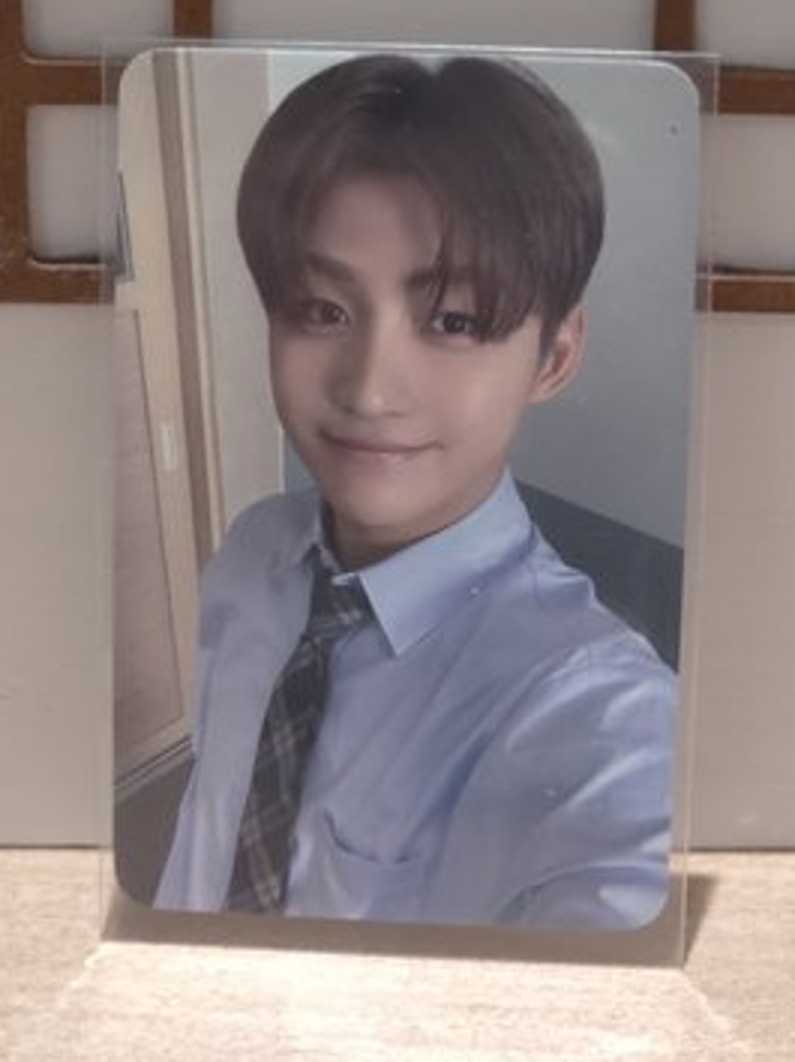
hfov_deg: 14.2
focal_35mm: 104
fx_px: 3189
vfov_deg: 18.9
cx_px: 420
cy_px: 484
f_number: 2.4
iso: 200
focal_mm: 7
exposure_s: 1/30
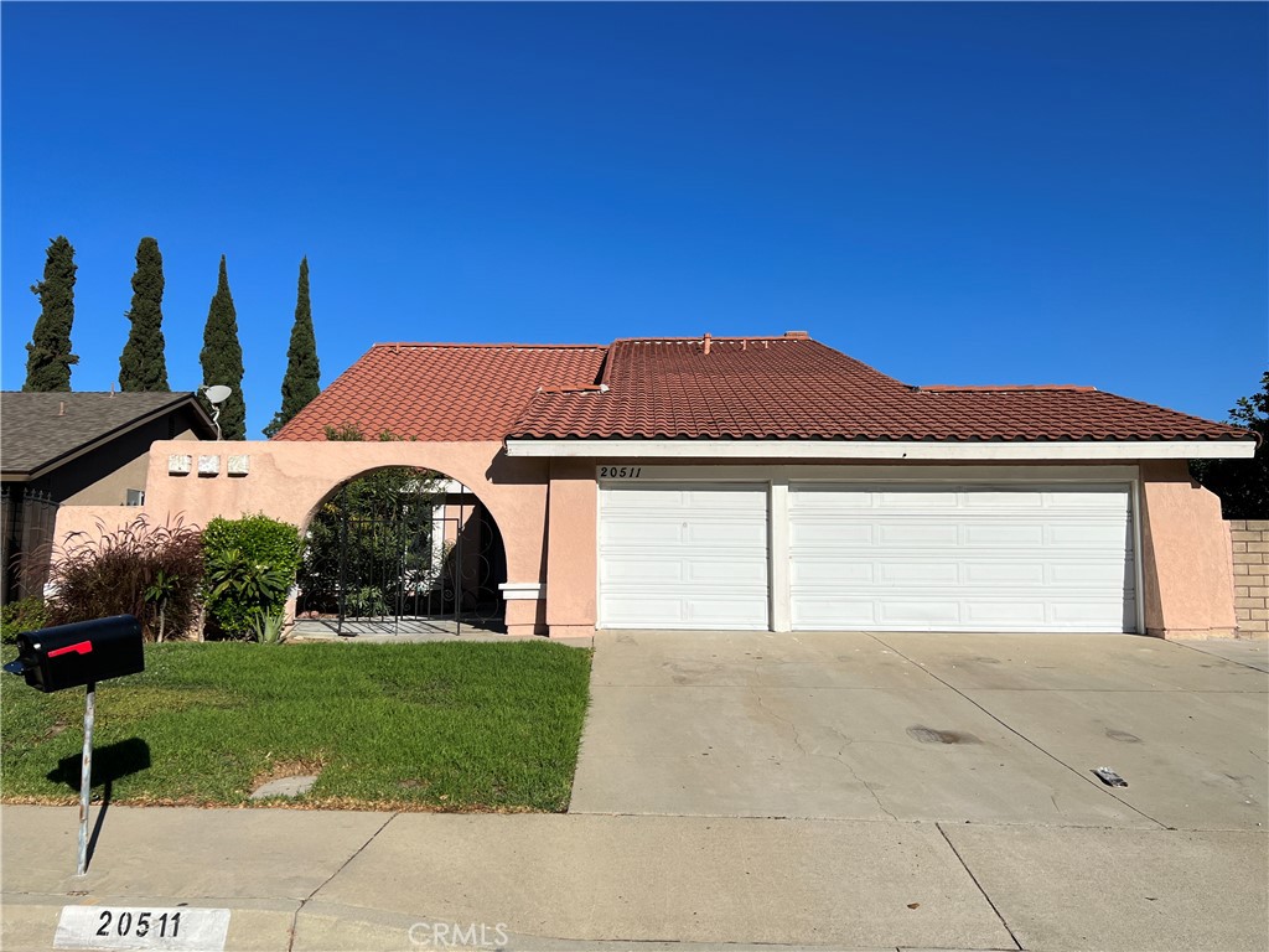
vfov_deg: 53.1
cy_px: 476
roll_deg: +0.4
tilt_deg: +5.2
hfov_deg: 67.3
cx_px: 634
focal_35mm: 26
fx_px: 953
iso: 50
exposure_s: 1/7463
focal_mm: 5.7
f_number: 1.5
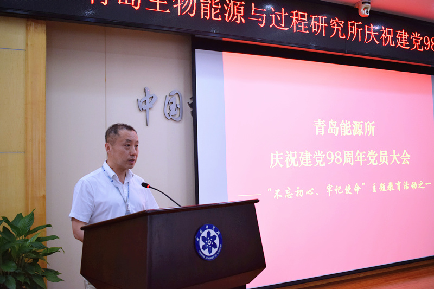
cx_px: 217
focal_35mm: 38
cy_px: 144
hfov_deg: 51.3
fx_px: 452
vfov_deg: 35.5
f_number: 4
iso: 640
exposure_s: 1/60
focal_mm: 25
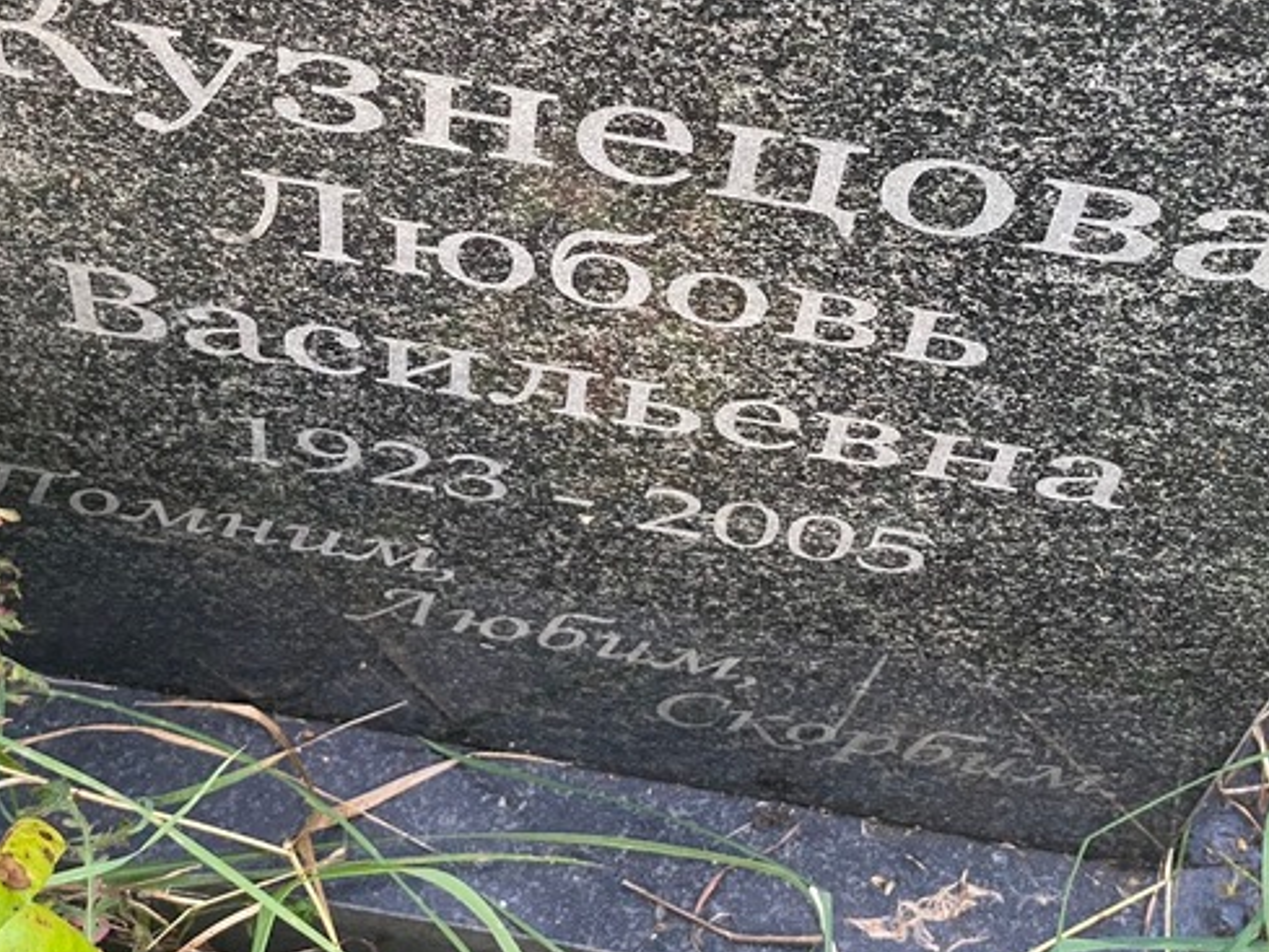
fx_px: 3117
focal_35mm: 85
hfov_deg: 23.0
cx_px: 571
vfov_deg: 17.3
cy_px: 231
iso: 160
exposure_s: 1/112
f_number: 2
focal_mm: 6
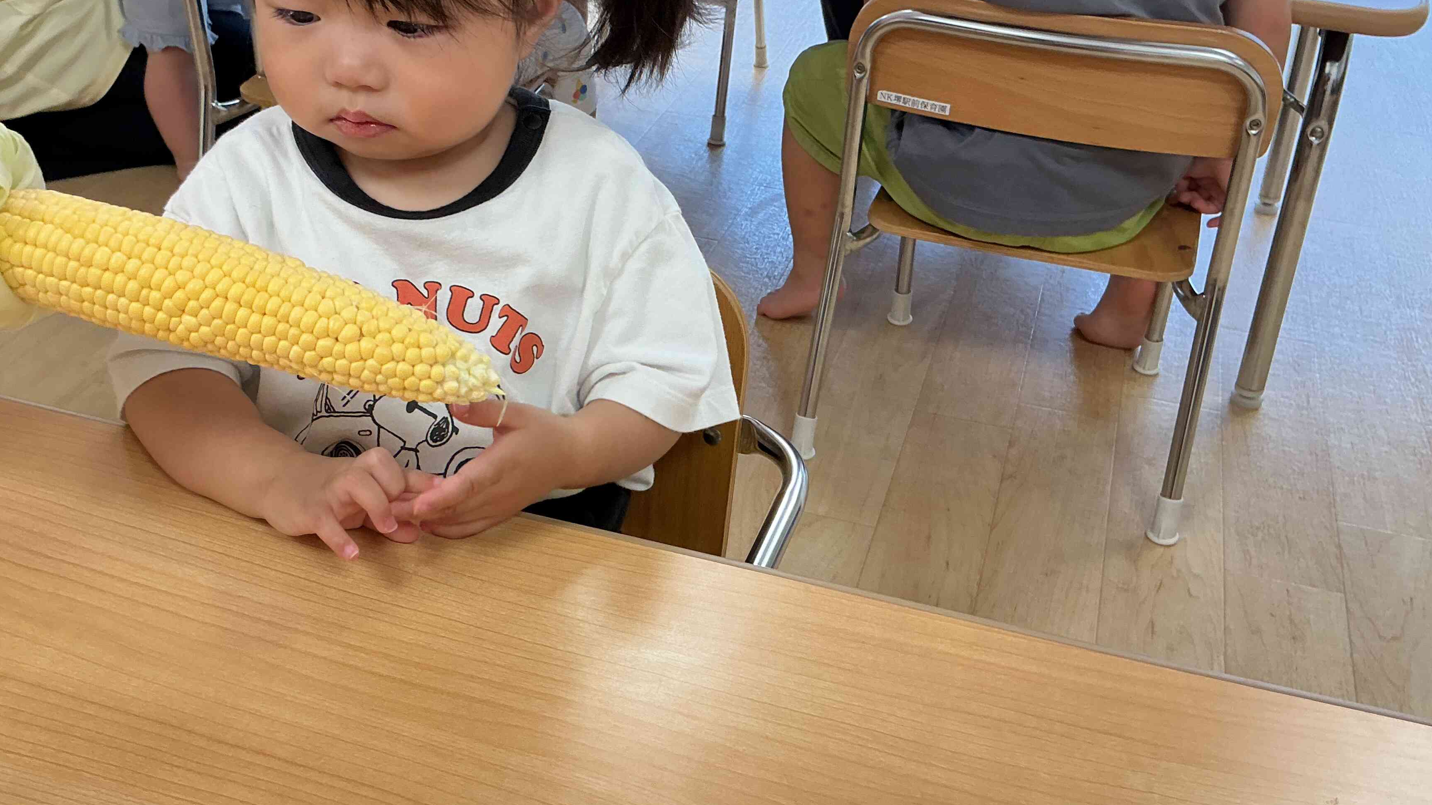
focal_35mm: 37
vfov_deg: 32.0
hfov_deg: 54.0
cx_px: 665
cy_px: 354
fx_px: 1405
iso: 40
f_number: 1.8
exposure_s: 1/120
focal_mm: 3
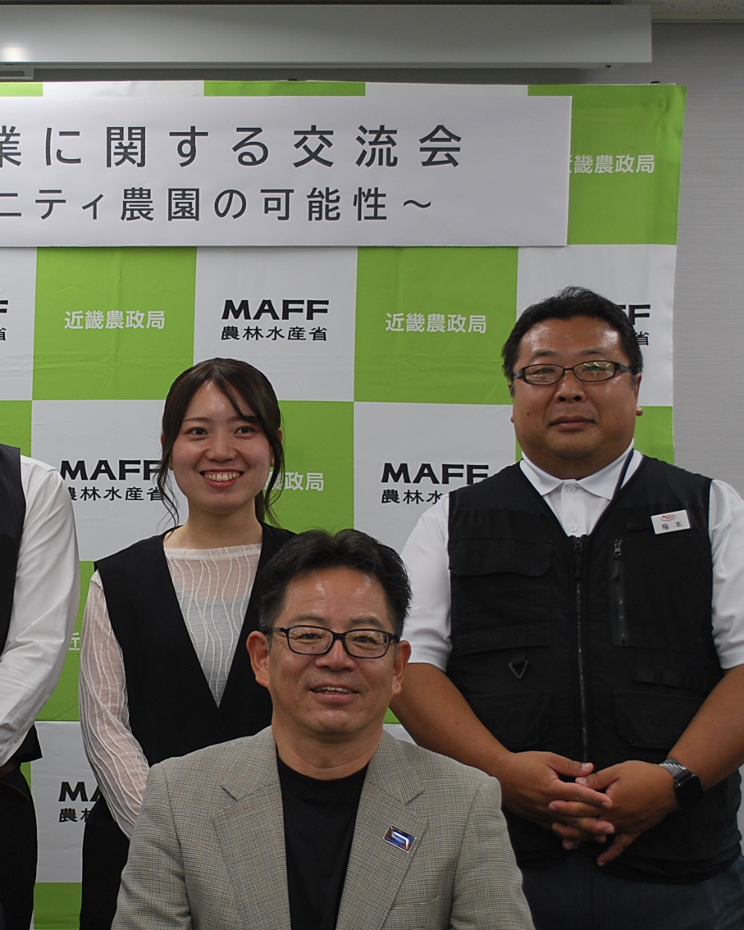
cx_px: 80
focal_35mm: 77
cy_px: 518
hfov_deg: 19.6
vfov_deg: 24.7
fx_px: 2120
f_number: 5
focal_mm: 32
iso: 200
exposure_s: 1/40
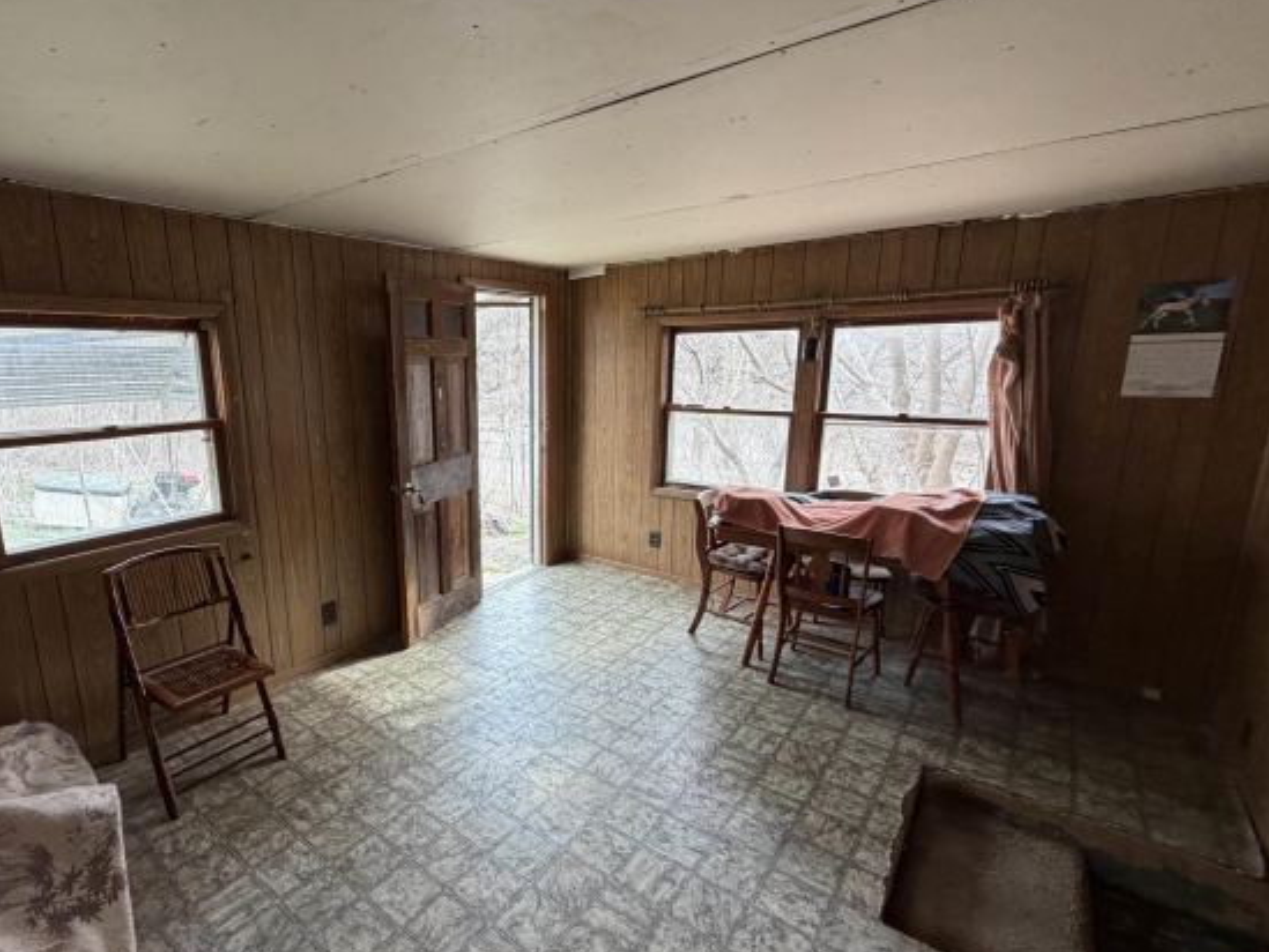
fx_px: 623
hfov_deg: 89.9
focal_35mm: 17
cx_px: 510
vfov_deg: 74.7
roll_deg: +0.5
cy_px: 488
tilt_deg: -9.4
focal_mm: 2.22
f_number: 2.2
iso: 200
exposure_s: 1/121
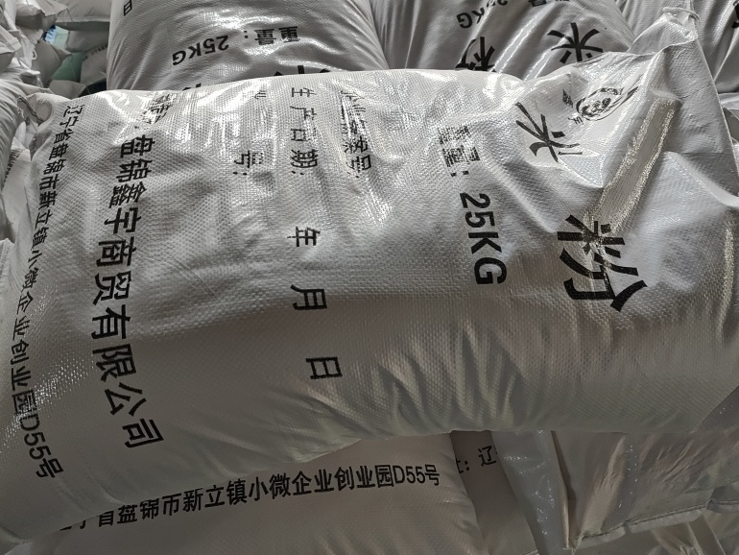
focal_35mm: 27
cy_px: 272
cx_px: 370
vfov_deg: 51.4
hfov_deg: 65.3
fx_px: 577
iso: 263
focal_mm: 4.26
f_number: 1.8
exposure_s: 1/50
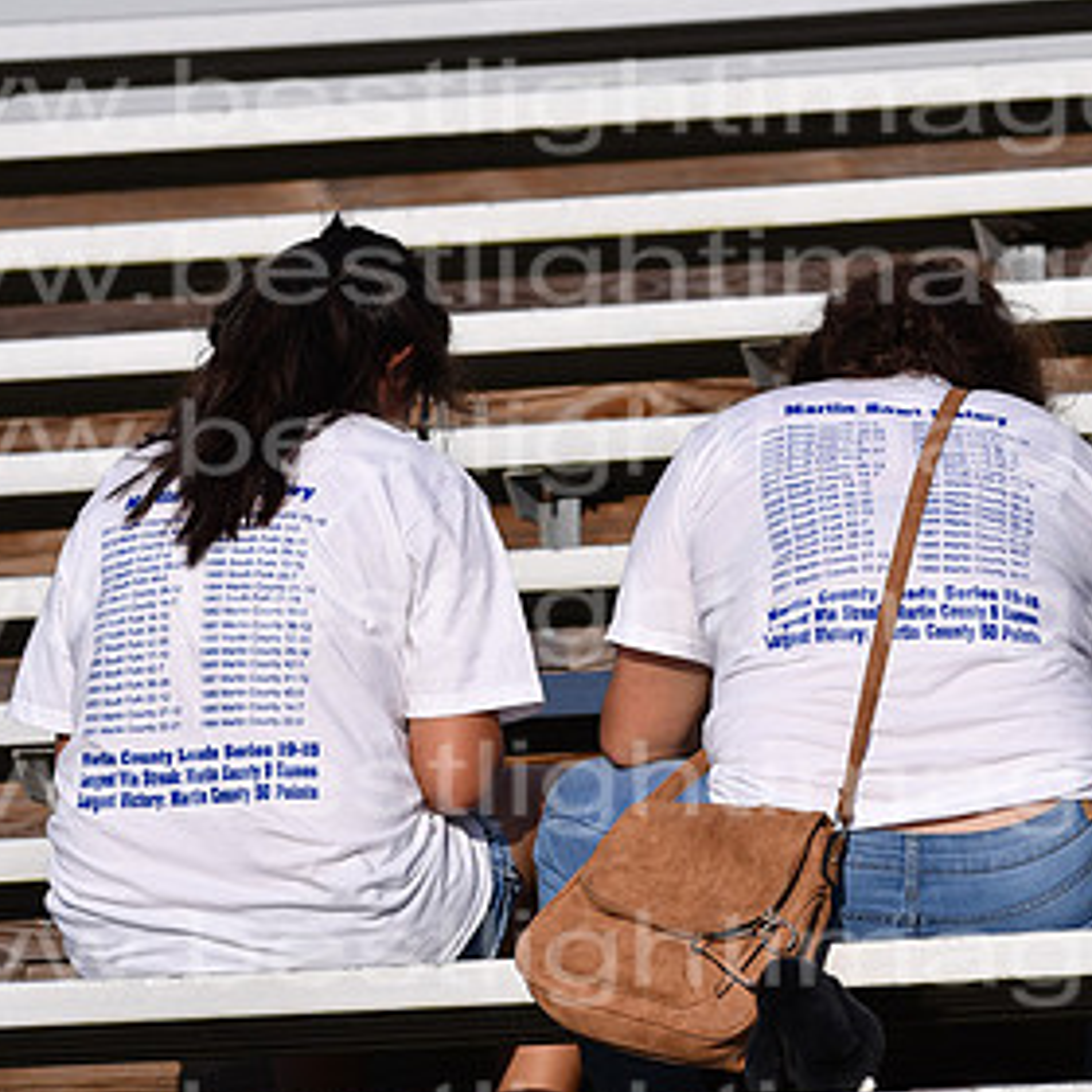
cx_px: 694
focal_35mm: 793
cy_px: 532
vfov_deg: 2.2
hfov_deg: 2.2
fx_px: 28302
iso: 200
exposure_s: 1/2500
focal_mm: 300
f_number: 5.6
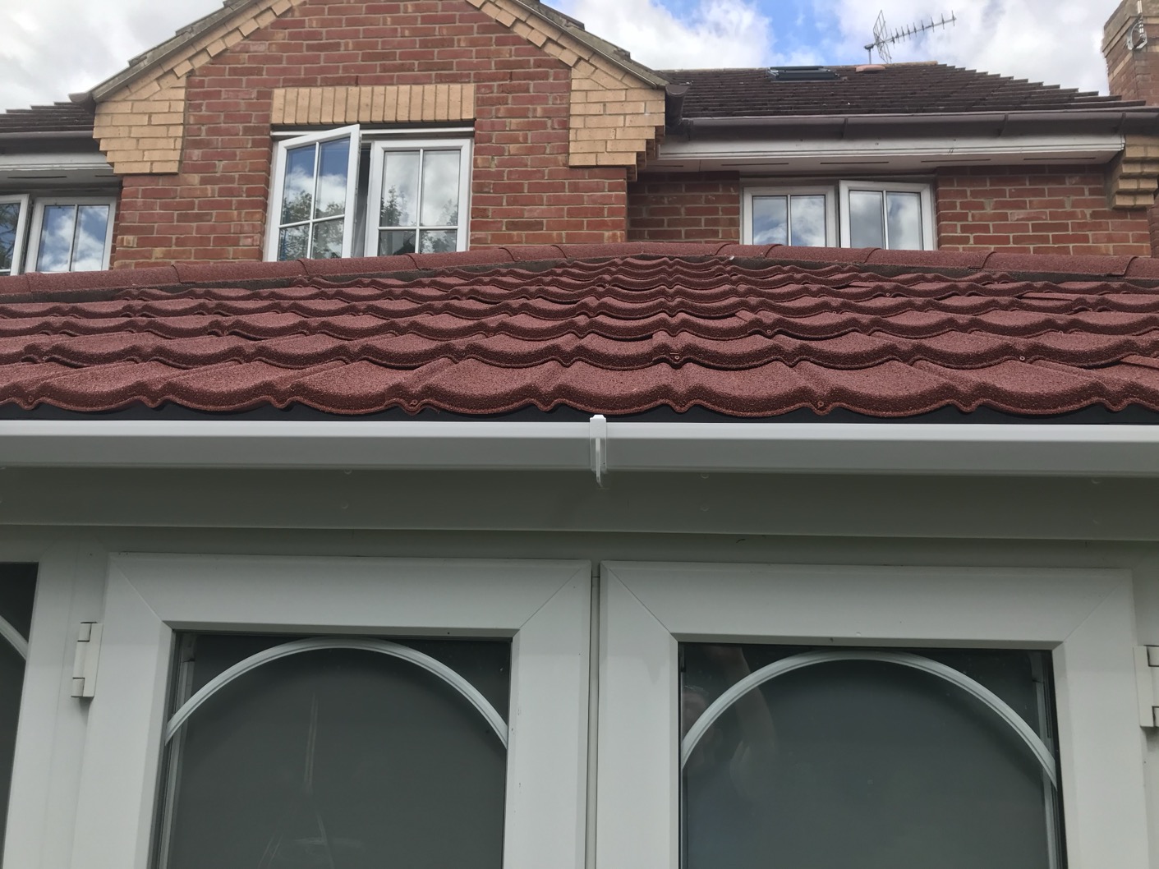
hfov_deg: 63.4
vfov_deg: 49.7
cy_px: 434
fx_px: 937
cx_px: 580
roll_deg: -1.1
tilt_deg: +10.9
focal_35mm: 28
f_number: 1.8
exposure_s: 1/887
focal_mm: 3.99
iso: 20
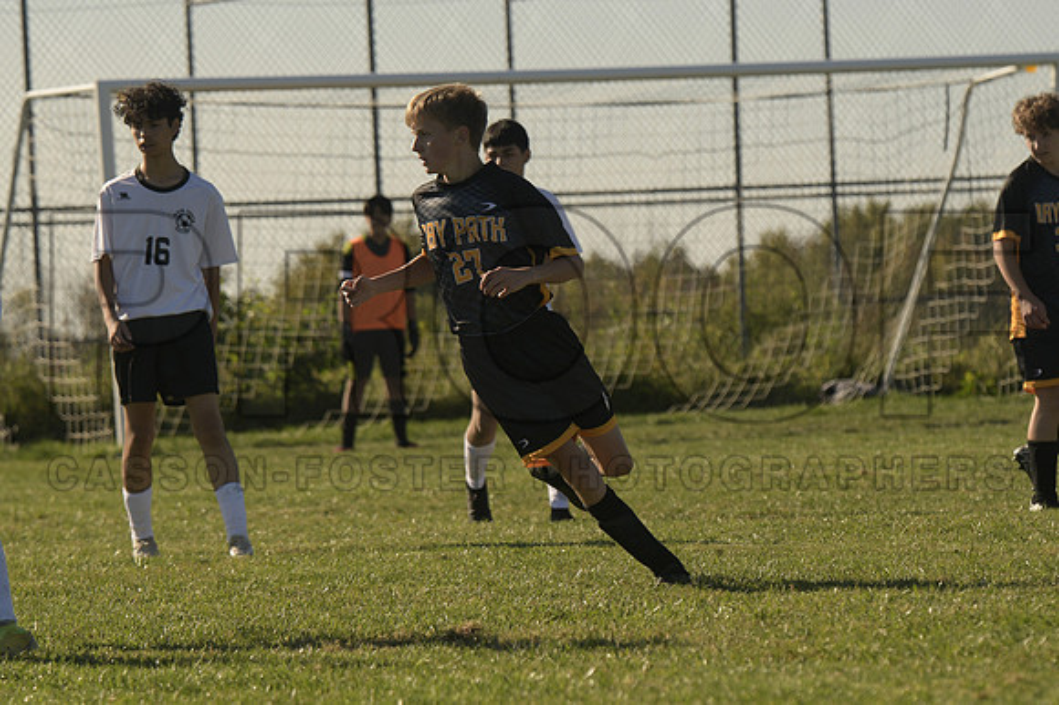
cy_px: 352
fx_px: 7056
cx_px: 530
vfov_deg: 5.7
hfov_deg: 8.6
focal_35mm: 240
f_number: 5
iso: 400
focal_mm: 160
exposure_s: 1/2500
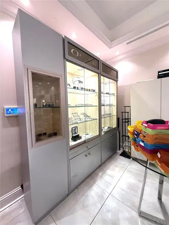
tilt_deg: -2.8
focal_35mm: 14
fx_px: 91
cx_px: 84
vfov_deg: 102.1
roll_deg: +2.1
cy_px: 112
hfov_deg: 85.7
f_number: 2.2
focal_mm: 2.22
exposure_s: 1/60
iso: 250
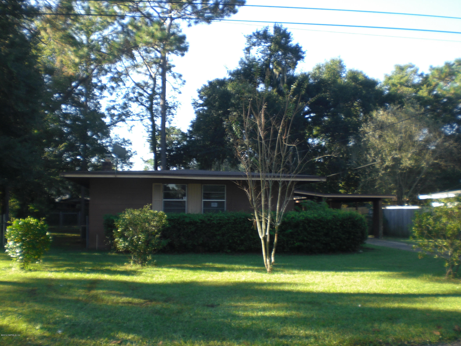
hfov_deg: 49.0
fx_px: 506
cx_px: 230
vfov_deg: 37.7
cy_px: 173
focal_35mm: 38
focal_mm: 6.3
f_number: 3.1
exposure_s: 1/100
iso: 50
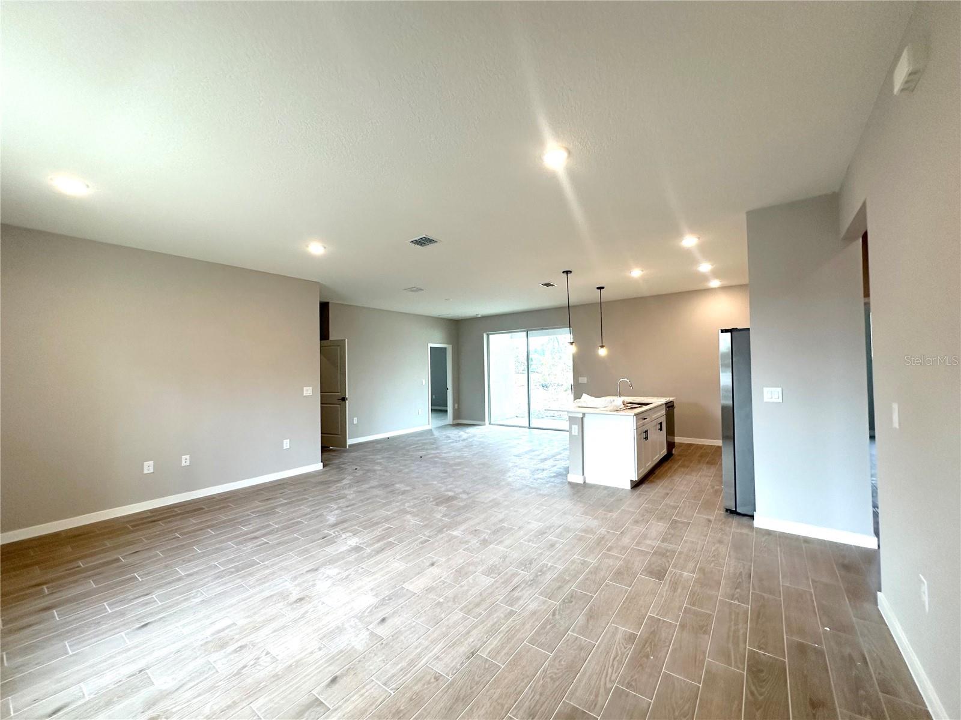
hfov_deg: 102.1
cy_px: 360
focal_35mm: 14
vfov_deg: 85.7
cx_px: 480
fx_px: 389
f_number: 2.2
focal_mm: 2.22
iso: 125
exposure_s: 1/120
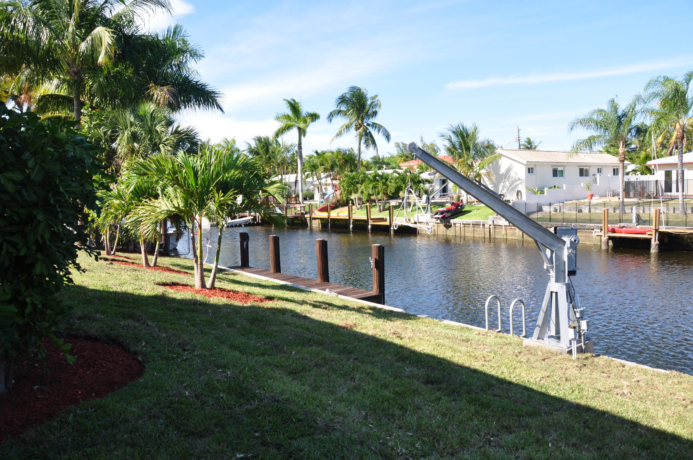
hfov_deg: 67.4
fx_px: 519
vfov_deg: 47.8
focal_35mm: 27
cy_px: 230
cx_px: 346
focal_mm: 18
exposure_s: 1/160
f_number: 9
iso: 200
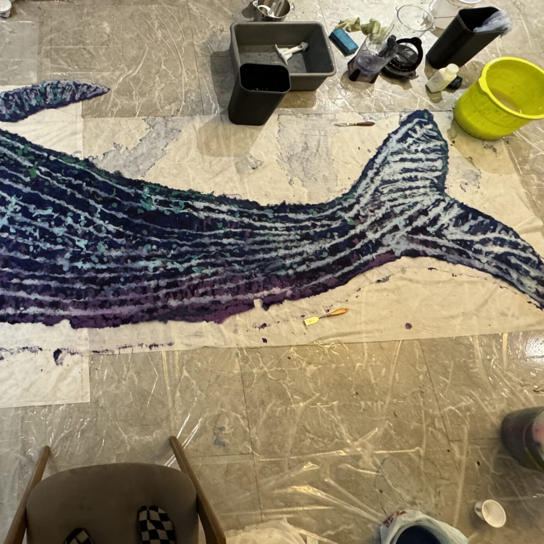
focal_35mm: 23
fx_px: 409
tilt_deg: -70.8
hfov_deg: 62.9
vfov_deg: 67.2
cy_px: 257
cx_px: 129
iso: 640
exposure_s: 1/50
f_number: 2.2
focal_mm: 2.22
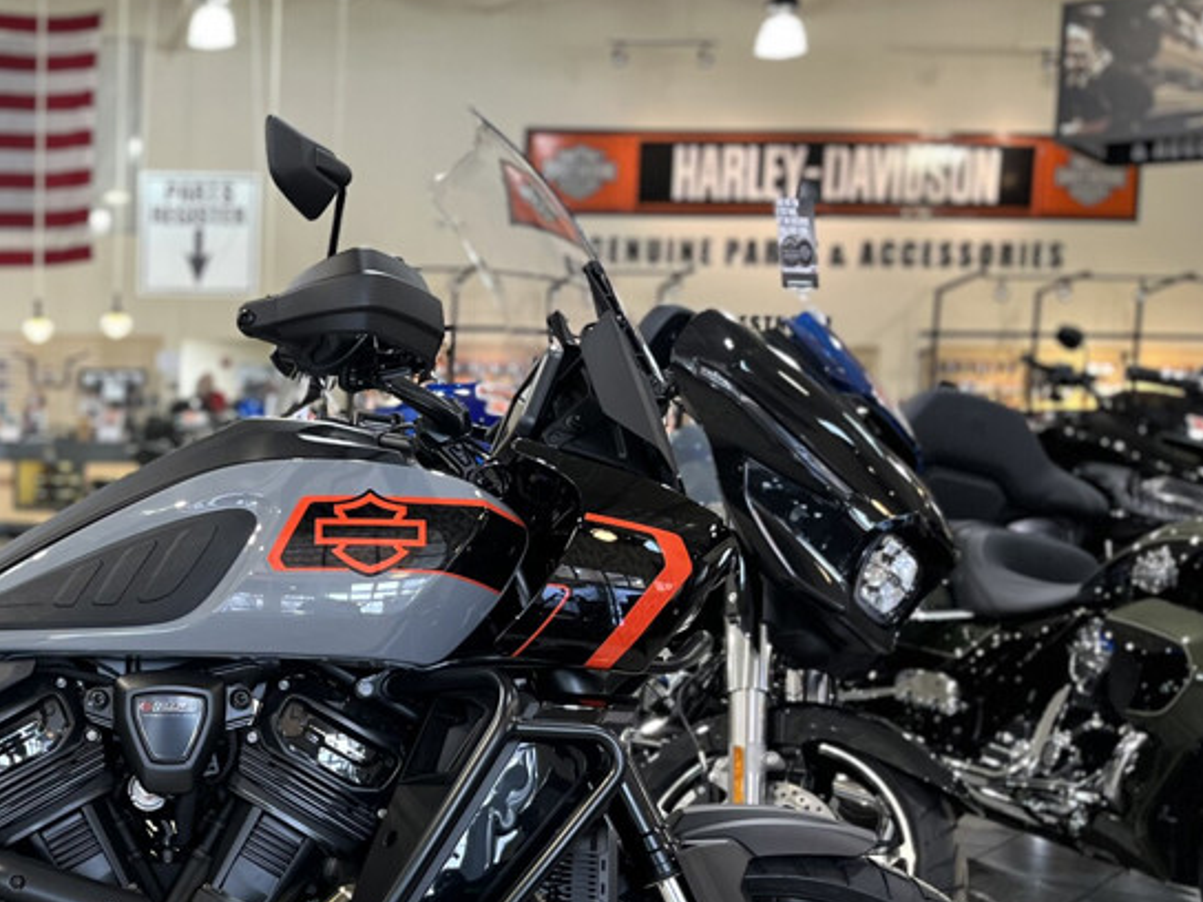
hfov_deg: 34.4
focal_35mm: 51
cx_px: 28
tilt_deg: -7.5
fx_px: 1772
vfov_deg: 28.3
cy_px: 646
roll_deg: -0.7
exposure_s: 1/60
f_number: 1.6
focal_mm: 5.1
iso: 125
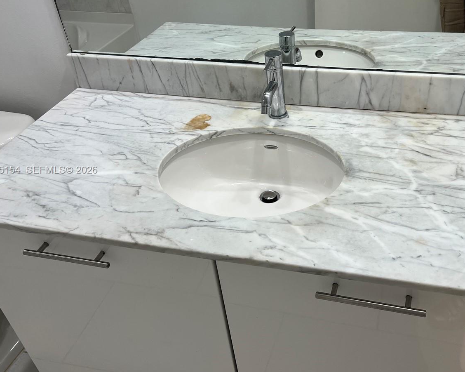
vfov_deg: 41.1
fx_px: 495
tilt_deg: -36.8
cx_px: 298
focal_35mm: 36
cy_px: 170
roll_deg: +3.8
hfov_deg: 49.7
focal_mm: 5.7
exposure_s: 1/120
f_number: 1.5
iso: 50
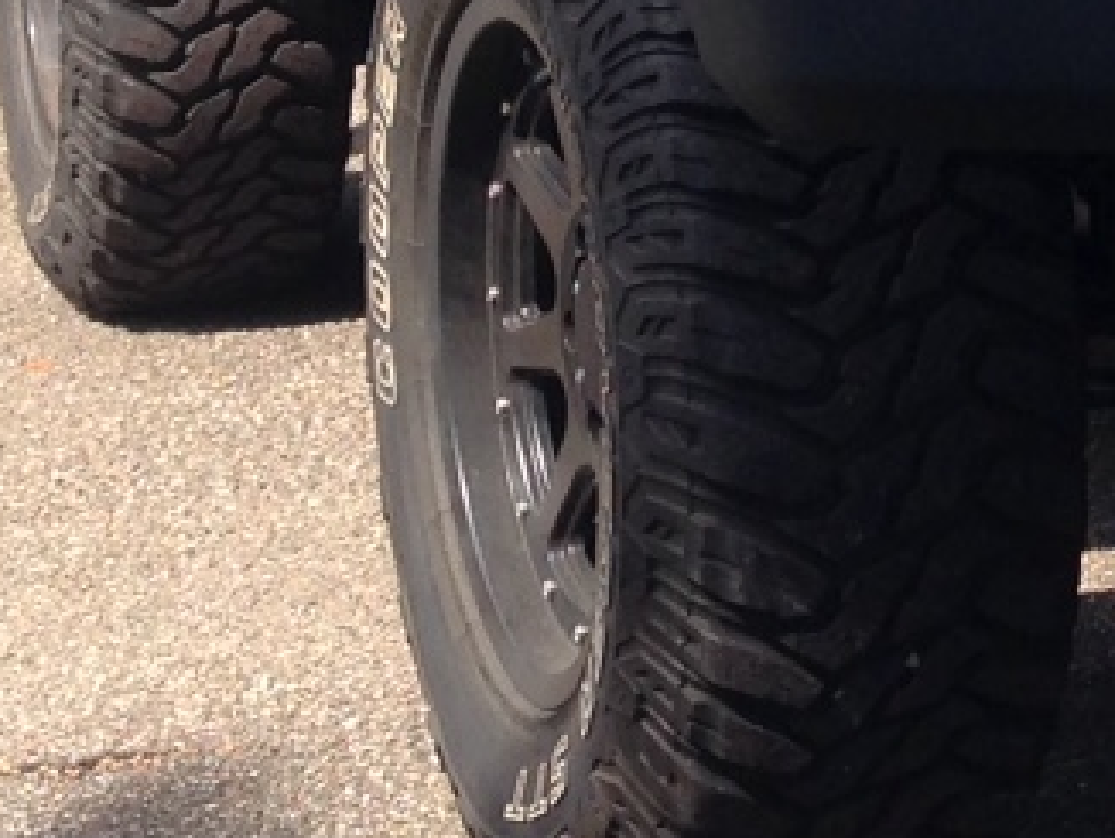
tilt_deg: -2.6
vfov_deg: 8.7
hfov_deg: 11.6
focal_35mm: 165
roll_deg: +1.9
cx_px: 1556
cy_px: -561
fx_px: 5319
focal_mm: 4.12
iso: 50
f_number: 2.4
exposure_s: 1/577
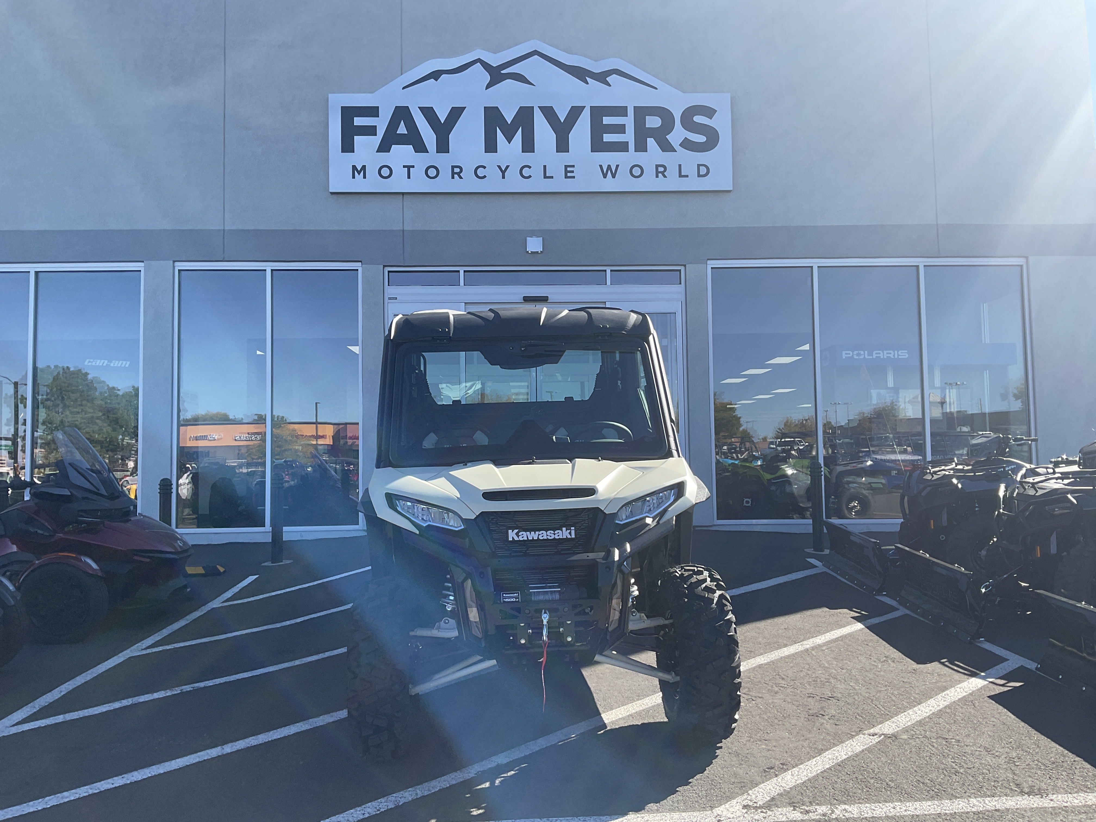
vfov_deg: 48.2
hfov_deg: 61.7
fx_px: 918
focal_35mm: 29
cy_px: 411
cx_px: 548
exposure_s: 1/749
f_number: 1.8
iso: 16
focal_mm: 3
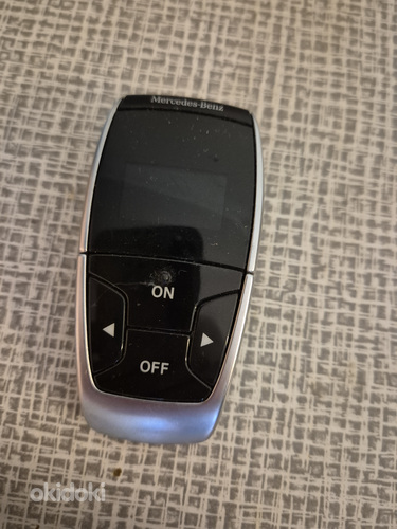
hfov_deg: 58.9
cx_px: 198
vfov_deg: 73.9
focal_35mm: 23
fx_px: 352
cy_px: 264
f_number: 1.8
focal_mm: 5.4
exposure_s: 1/50
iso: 1250
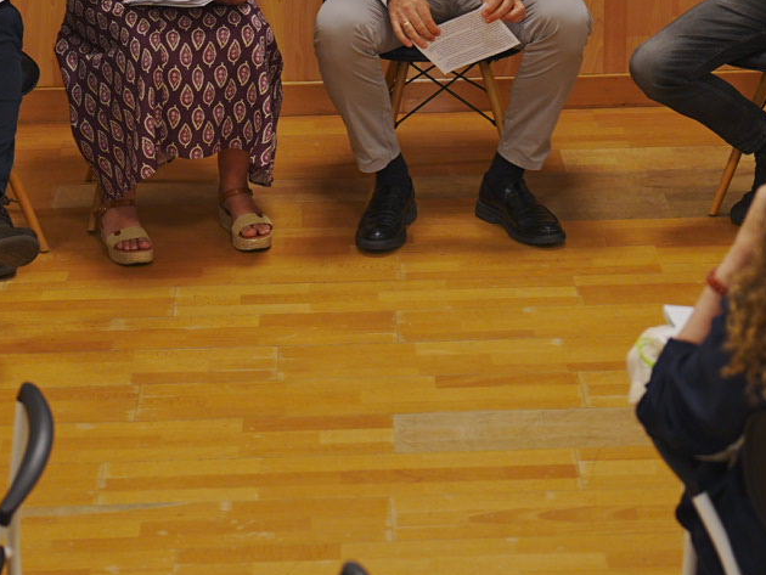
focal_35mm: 116
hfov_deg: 17.0
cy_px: -40
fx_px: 2568
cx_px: 430
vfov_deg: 12.6
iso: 500
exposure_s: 1/100
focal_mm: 47
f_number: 2.8
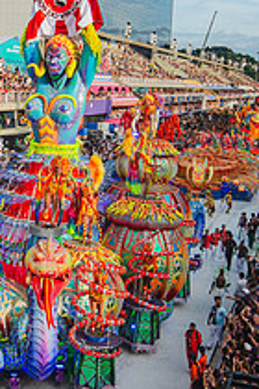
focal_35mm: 60
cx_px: 28
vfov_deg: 33.2
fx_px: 647
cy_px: 144
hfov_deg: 22.1
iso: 200
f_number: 4
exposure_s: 1/1000
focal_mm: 28
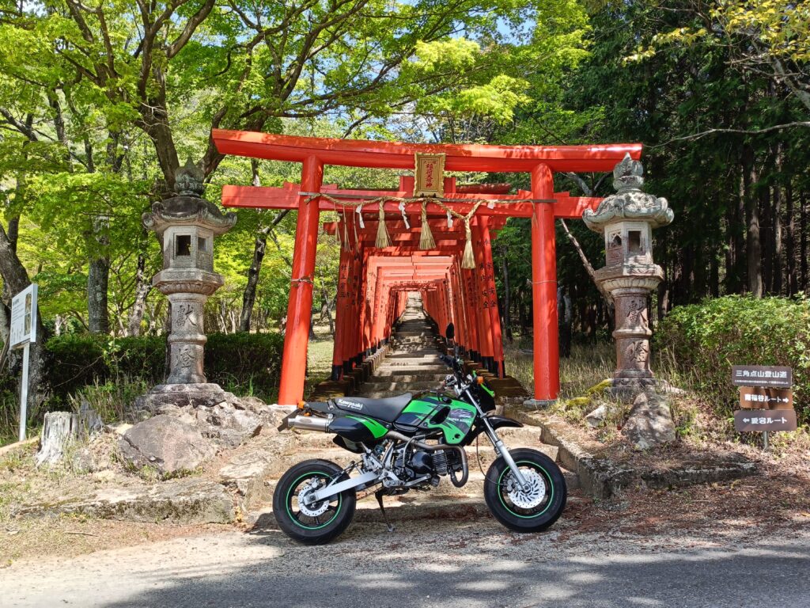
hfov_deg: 60.0
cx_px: 405
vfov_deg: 46.8
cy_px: 304
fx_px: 702
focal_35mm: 30
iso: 50
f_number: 1.7
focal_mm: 4.7
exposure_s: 1/244
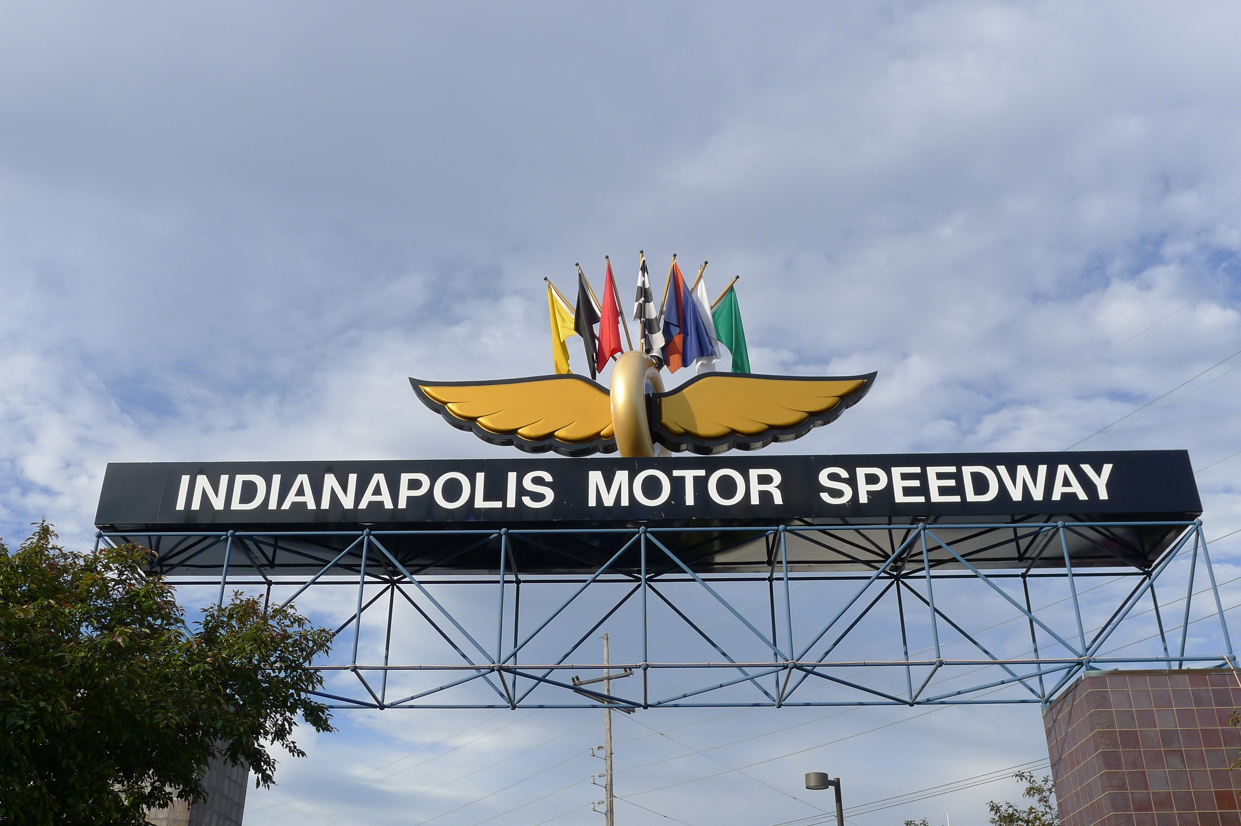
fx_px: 1206
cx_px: 620
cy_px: 413
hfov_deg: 54.5
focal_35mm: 35
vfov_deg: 37.8
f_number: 4
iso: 80
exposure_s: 1/500
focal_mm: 7.5
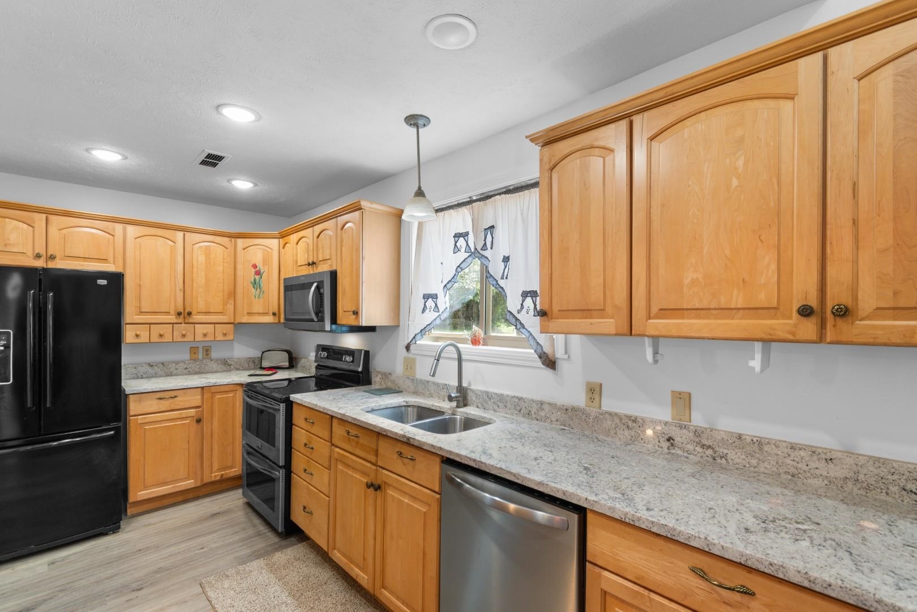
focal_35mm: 15
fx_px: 382
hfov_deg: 100.4
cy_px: 306
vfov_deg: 77.3
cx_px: 458
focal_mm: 10
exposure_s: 1/8
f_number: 4.5
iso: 100
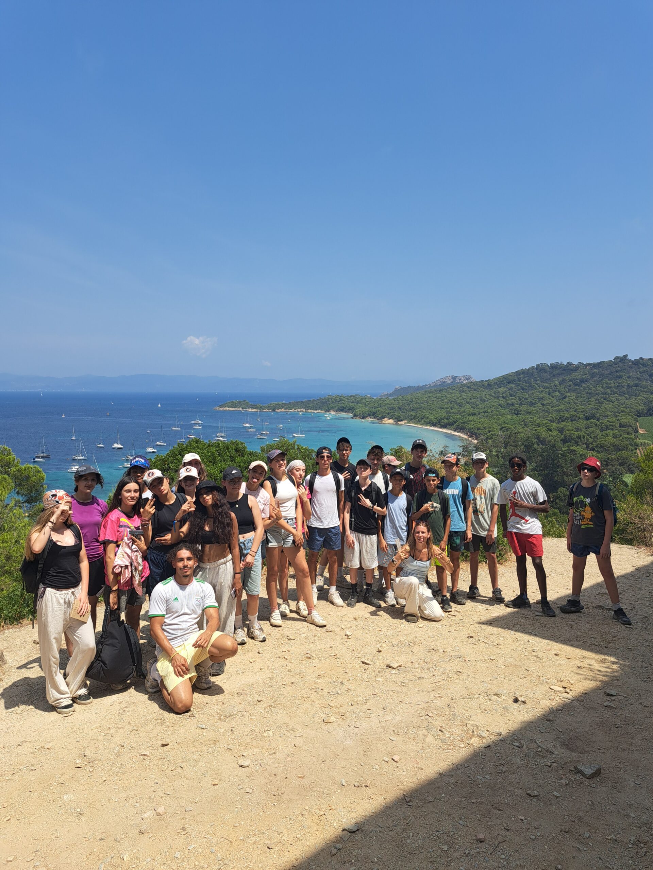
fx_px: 604
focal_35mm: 24
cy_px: 435
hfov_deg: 56.8
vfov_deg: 71.6
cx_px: 326
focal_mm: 5.23
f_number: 1.8
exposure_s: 1/1036
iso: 50
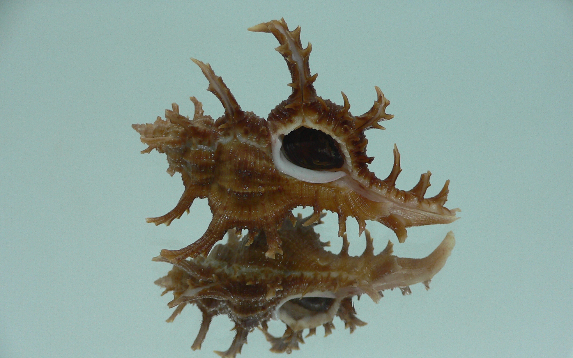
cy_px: 196
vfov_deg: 33.6
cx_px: 289
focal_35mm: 38
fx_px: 593
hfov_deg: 51.5
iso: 100
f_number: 2.8
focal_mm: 4.6
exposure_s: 1/60
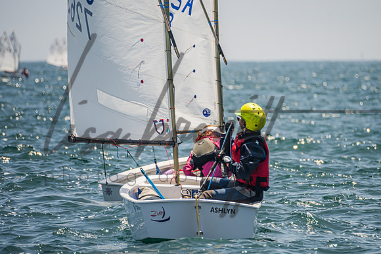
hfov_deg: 4.1
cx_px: 223
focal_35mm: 506
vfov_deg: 2.7
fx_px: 5353
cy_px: 112
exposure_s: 1/1000
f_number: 8
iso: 250
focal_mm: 400
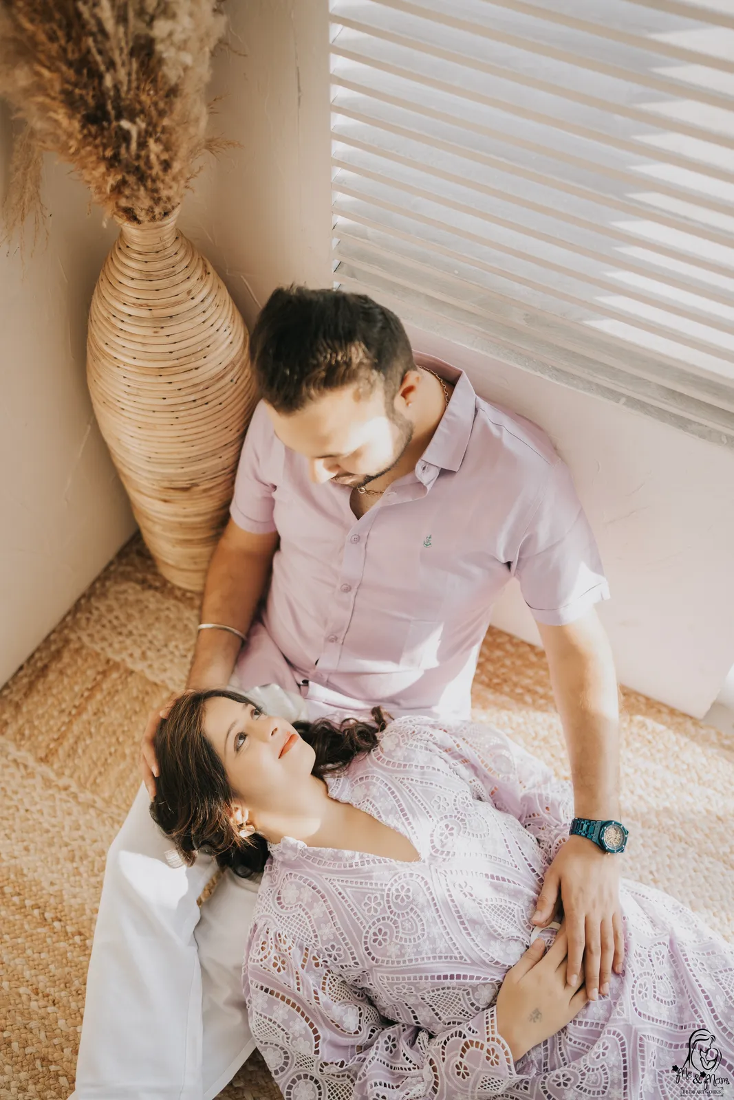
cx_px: 367
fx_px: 1070
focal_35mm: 35
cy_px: 550
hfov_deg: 37.9
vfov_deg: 54.4
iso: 320
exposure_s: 1/500
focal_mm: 35
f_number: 1.4
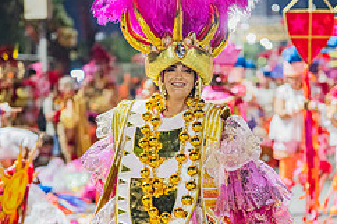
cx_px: 201
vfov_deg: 14.6
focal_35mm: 93
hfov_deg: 21.9
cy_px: 171
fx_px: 870
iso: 2000
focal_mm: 50
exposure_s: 1/250
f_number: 1.2
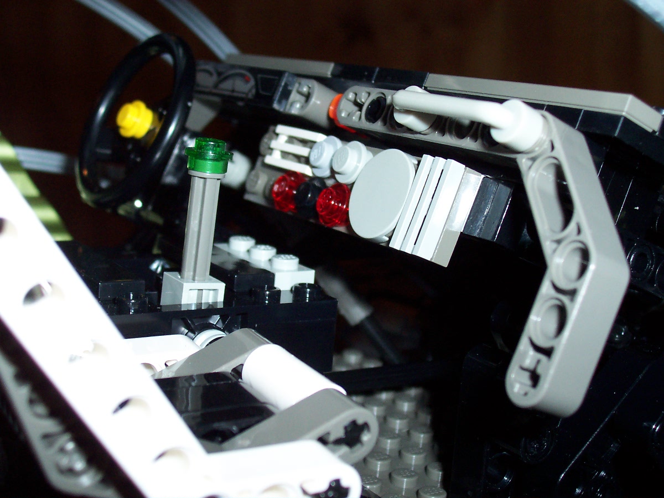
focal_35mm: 57
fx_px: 1093
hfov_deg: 33.8
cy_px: 249
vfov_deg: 25.7
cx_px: 332
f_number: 3.4
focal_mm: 8.6
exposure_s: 1/60
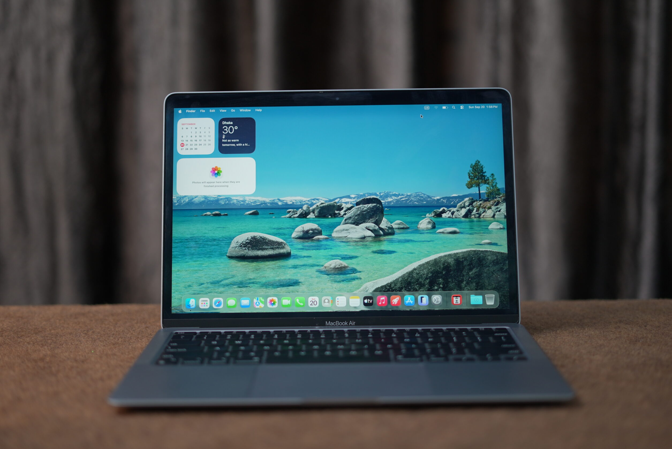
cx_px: 334
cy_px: 223
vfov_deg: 26.5
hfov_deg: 38.9
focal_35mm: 51
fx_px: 952
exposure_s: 1/100
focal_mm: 50
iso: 320
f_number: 1.8
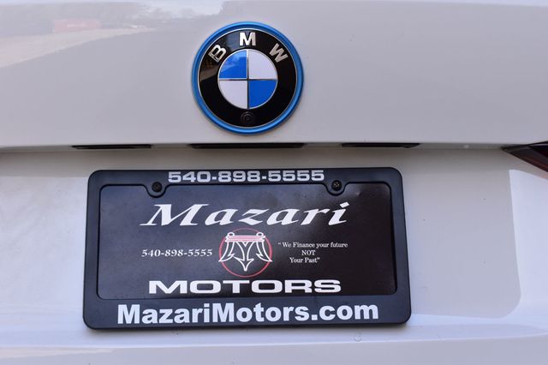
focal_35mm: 63
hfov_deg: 31.9
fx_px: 958
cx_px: 274
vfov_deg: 21.5
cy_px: 182
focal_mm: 42
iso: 400
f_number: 9
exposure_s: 1/160
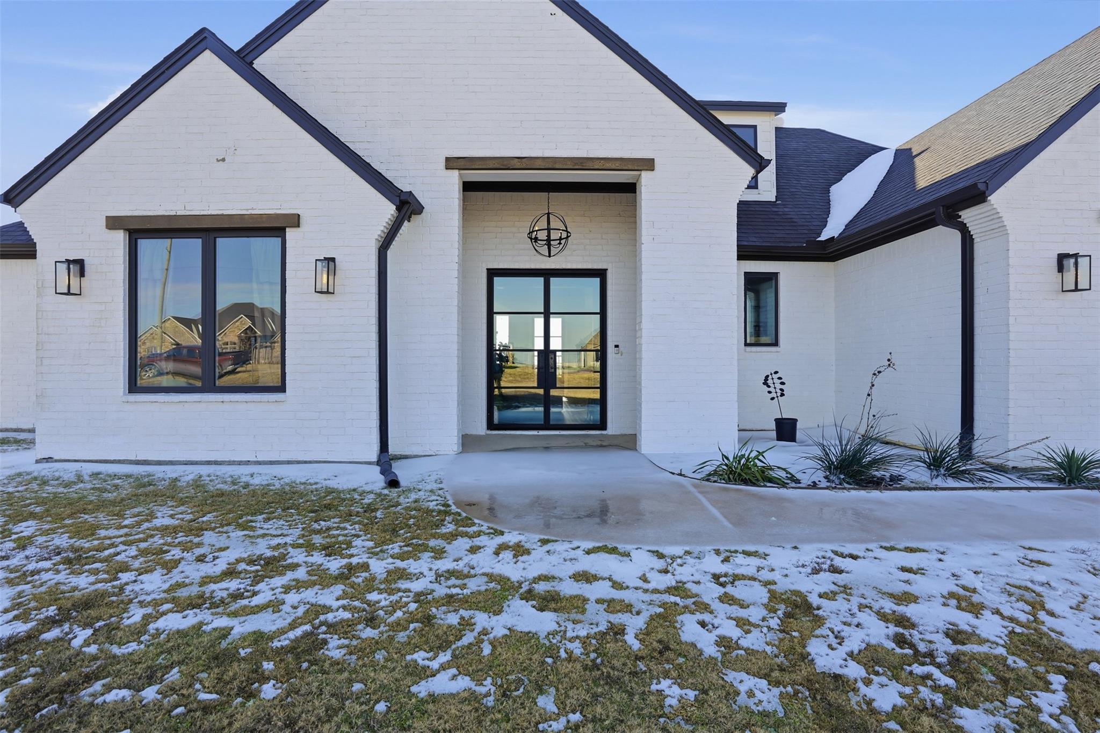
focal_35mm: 16
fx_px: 489
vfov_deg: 73.7
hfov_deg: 96.7
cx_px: 550
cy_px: 366
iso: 160
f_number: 9
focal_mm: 16
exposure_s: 1/1250
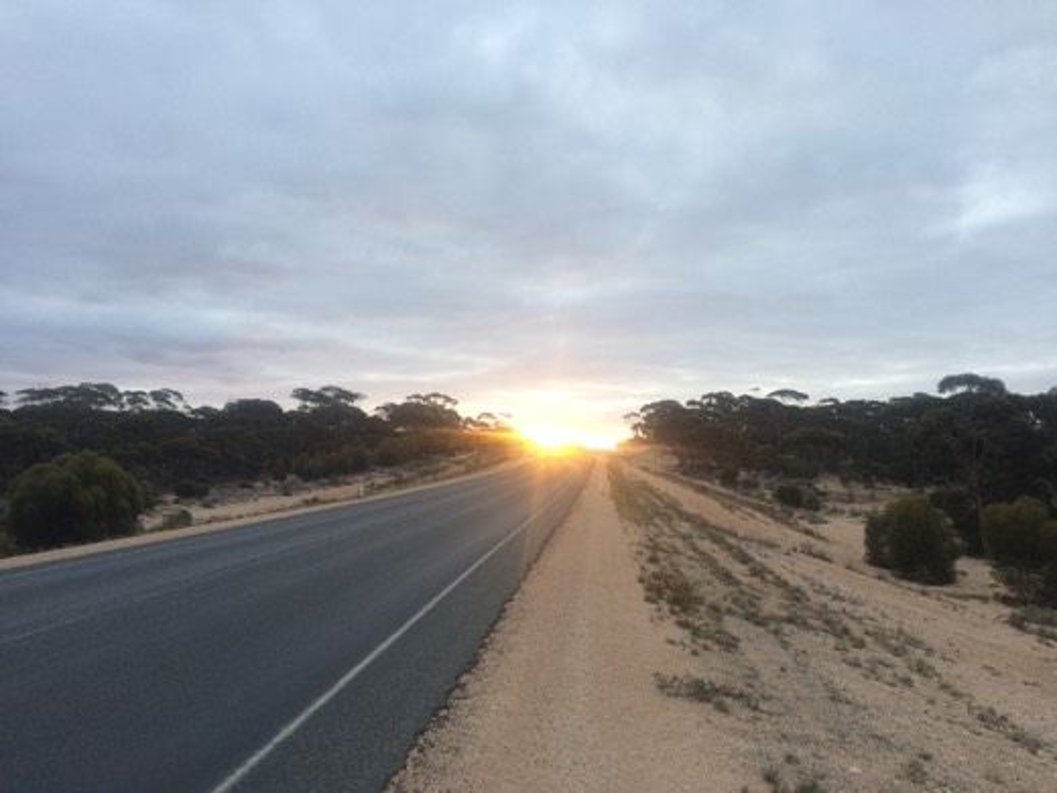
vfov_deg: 48.2
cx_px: 528
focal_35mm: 29
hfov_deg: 61.7
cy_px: 396
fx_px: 886
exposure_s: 1/60
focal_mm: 4.15
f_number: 2.2
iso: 50
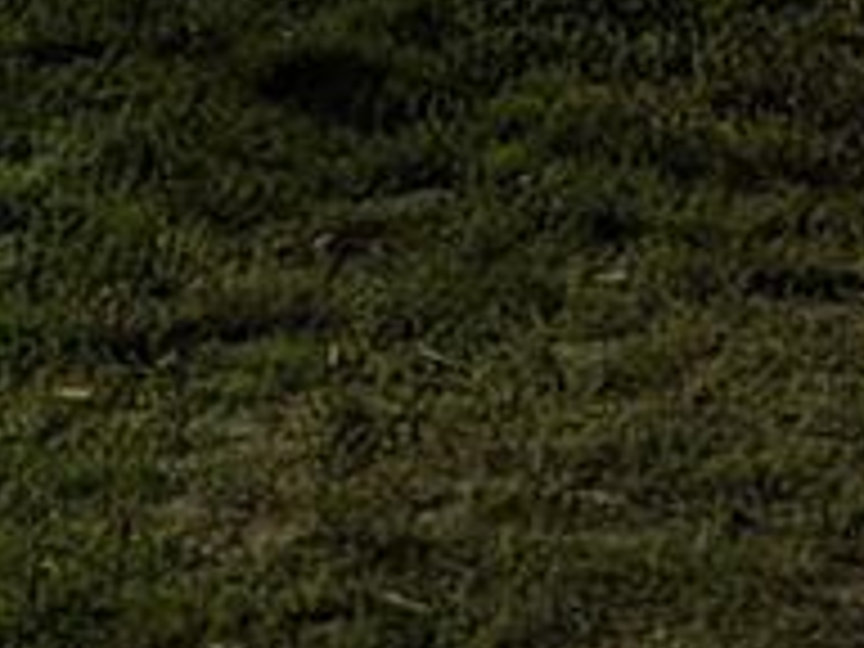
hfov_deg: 13.5
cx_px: 891
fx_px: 3594
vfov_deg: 9.3
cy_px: -896
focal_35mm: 144
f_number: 1.7
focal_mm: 5.28
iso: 456
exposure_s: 1/3.22
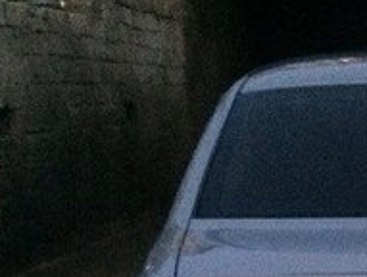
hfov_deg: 18.2
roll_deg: -2.5
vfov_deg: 14.1
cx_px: 482
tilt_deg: -17.3
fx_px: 1062
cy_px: 391
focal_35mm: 100
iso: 500
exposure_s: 1/17
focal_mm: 4.15
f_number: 2.2
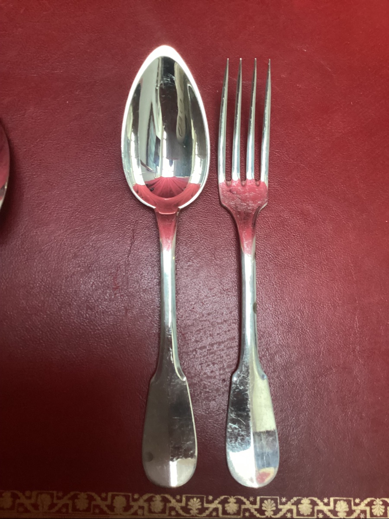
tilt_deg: -82.0
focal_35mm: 31
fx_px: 464
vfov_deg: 58.4
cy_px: 260
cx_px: 194
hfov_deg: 45.4
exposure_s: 1/30
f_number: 2.4
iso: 320
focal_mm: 3.3
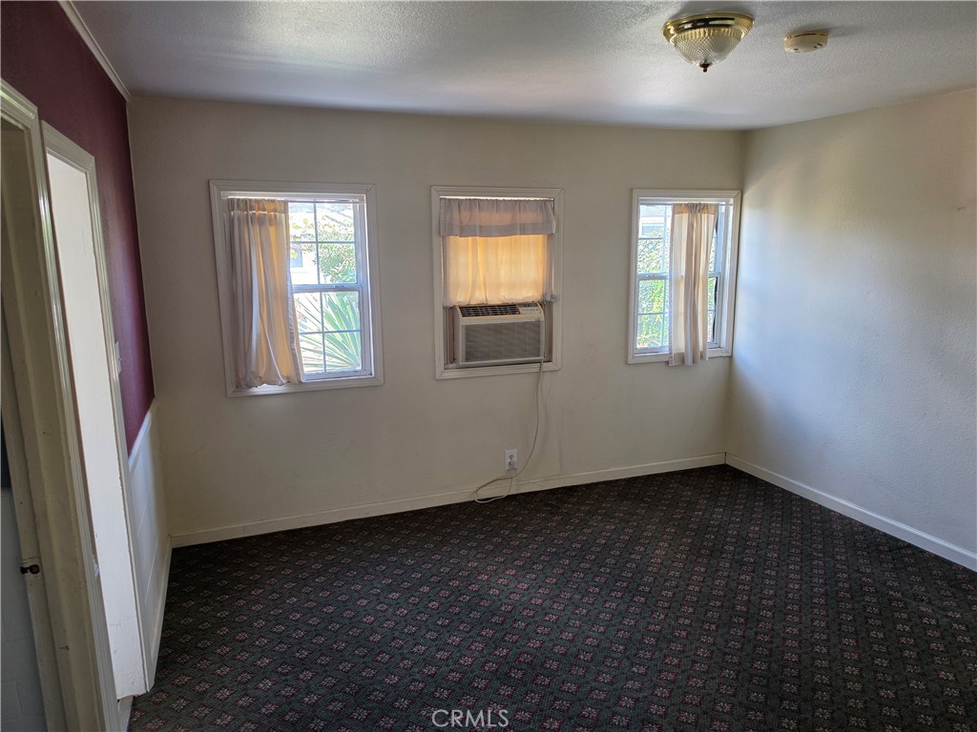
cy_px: 366
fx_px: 649
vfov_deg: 58.9
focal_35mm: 23
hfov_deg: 73.9
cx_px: 488
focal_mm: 6.5
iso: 100
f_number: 1.4
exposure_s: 1/120
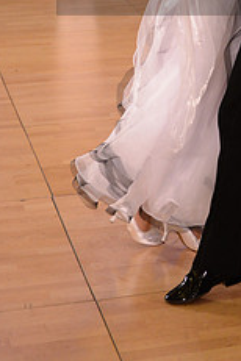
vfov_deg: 14.5
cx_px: 273
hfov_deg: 9.8
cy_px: -36
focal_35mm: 138
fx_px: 1386
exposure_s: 1/160
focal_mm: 55
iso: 2500
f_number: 2.8
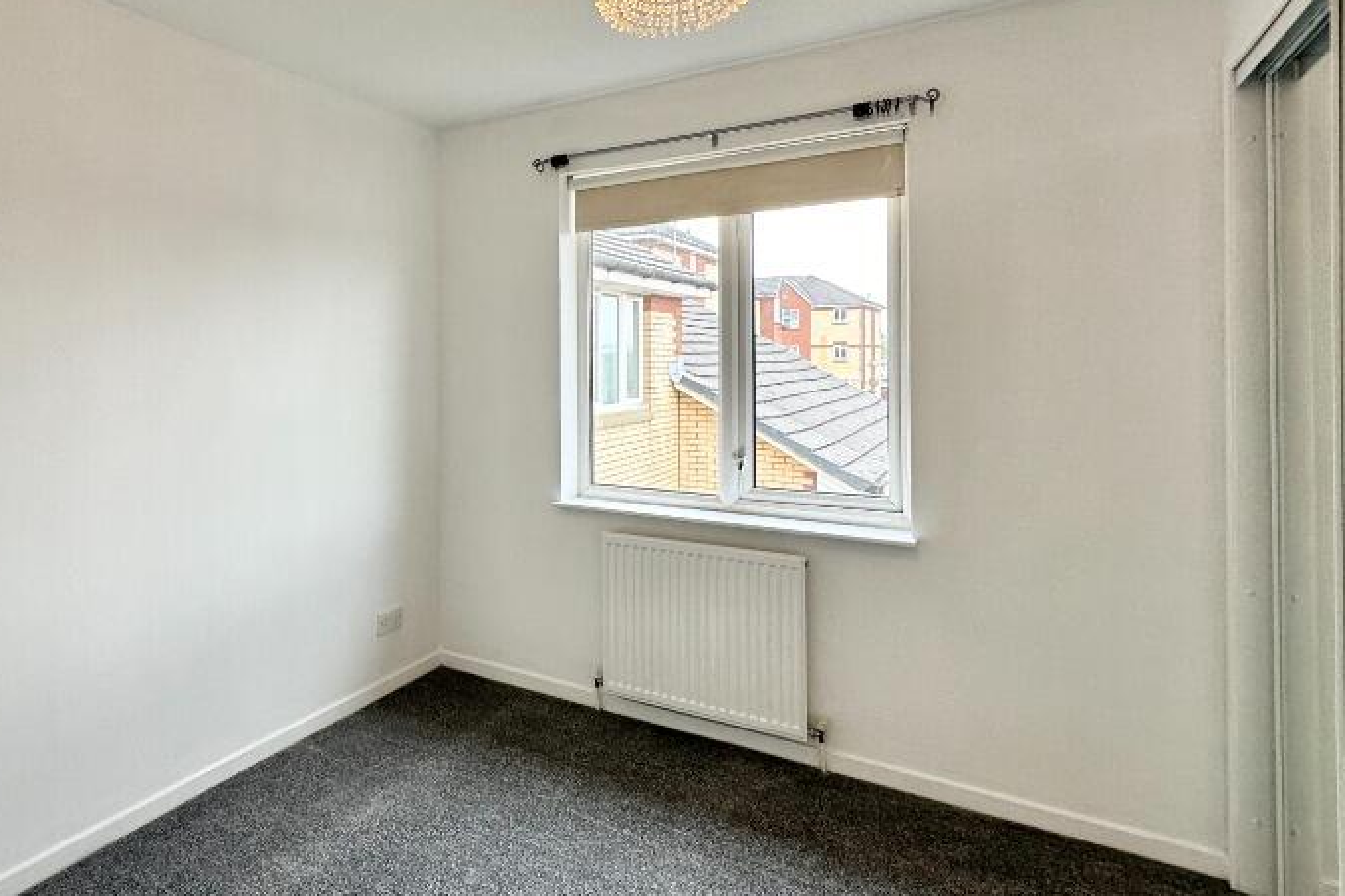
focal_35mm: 22
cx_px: 415
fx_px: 822
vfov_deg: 56.8
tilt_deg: +0.8
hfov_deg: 75.3
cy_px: 357
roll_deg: +0.7
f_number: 2.2
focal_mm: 2.22
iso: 64
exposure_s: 1/100
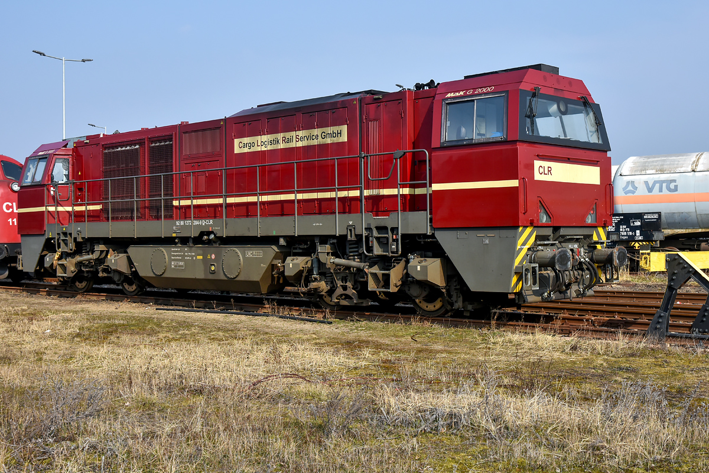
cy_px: 236
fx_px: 768
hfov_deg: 49.6
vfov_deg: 34.2
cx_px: 354
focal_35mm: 39
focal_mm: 26
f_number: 8
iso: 200
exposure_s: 1/640
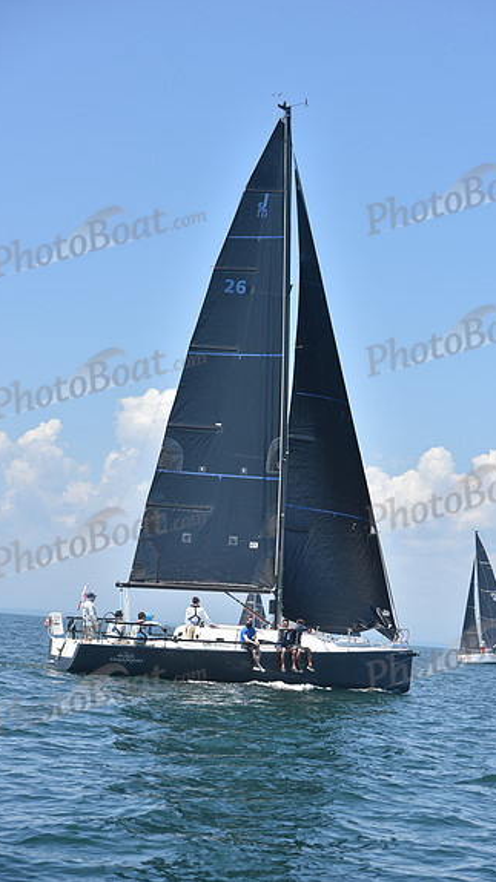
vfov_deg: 28.6
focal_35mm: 74
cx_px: 286
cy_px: 439
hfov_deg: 16.3
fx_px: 1732
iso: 320
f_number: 6.3
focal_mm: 70
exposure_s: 1/1600
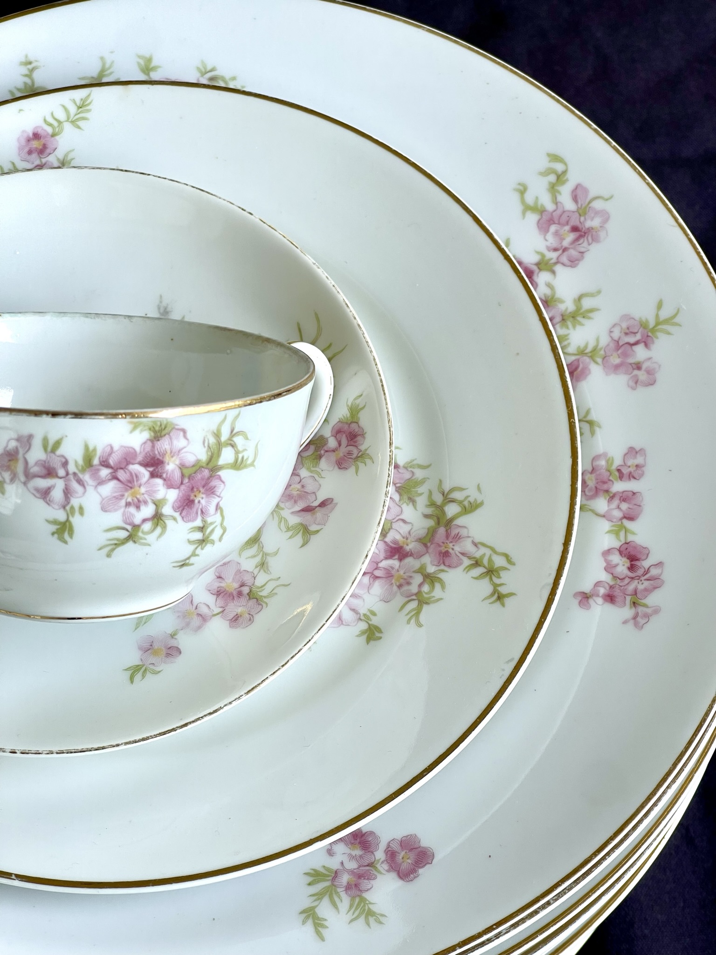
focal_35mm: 64
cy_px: 478
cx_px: 358
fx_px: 1765
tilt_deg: -63.4
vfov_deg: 30.3
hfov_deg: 22.9
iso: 20
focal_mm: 7.5
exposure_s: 1/223
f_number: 2.2
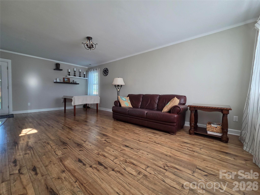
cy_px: 98
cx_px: 130
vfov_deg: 89.9
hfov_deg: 106.2
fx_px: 98
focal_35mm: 13
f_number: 2.2
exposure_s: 1/120
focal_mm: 2.2
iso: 125
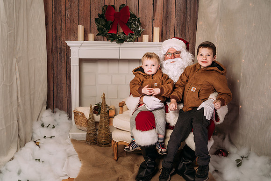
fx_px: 292
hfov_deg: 49.8
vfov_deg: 34.4
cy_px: 90
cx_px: 131
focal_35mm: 39
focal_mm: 35
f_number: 5.6
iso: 100
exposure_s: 1/100
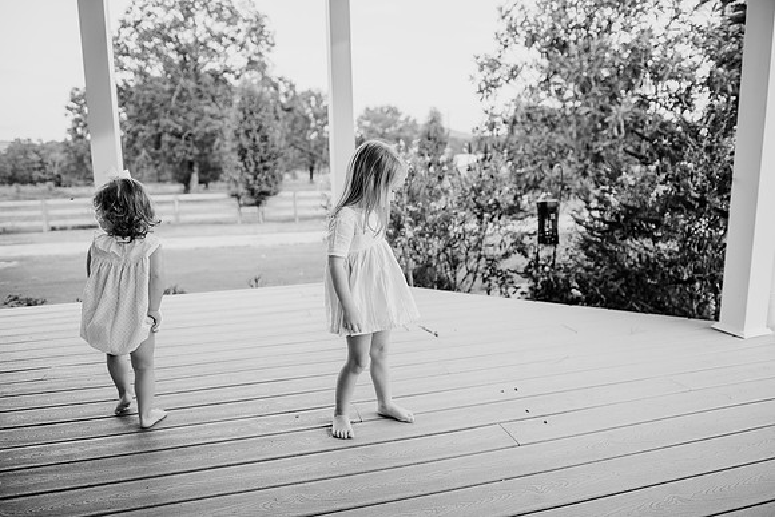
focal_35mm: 24
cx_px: 388
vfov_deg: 53.2
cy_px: 258
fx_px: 517
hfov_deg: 73.7
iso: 250
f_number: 2.5
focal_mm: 24
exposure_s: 1/400
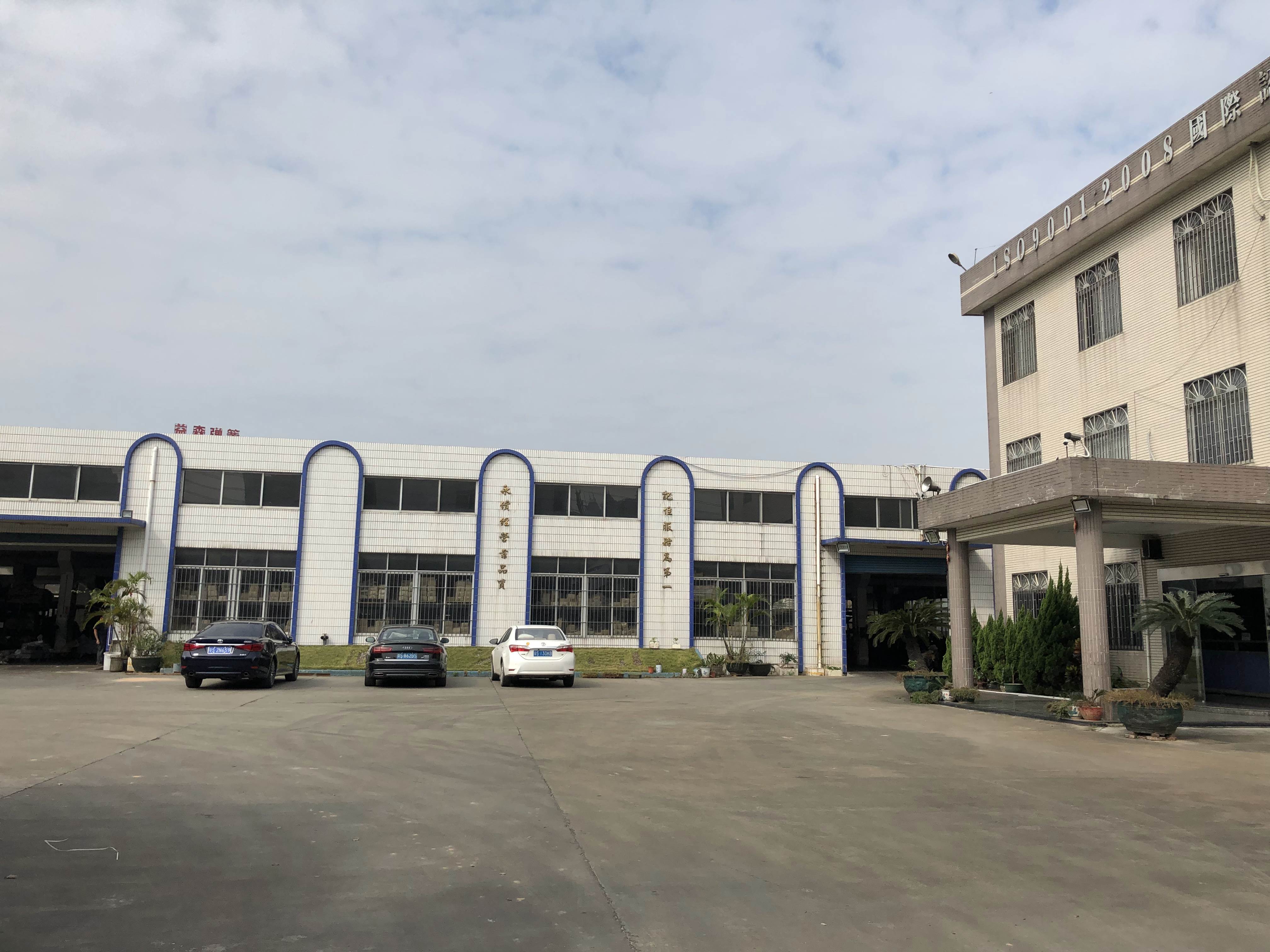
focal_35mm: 28
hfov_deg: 63.4
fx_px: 1027
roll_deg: -0.1
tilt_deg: +9.3
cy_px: 476
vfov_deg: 49.7
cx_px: 635
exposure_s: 1/2825
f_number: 1.8
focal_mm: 4
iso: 20
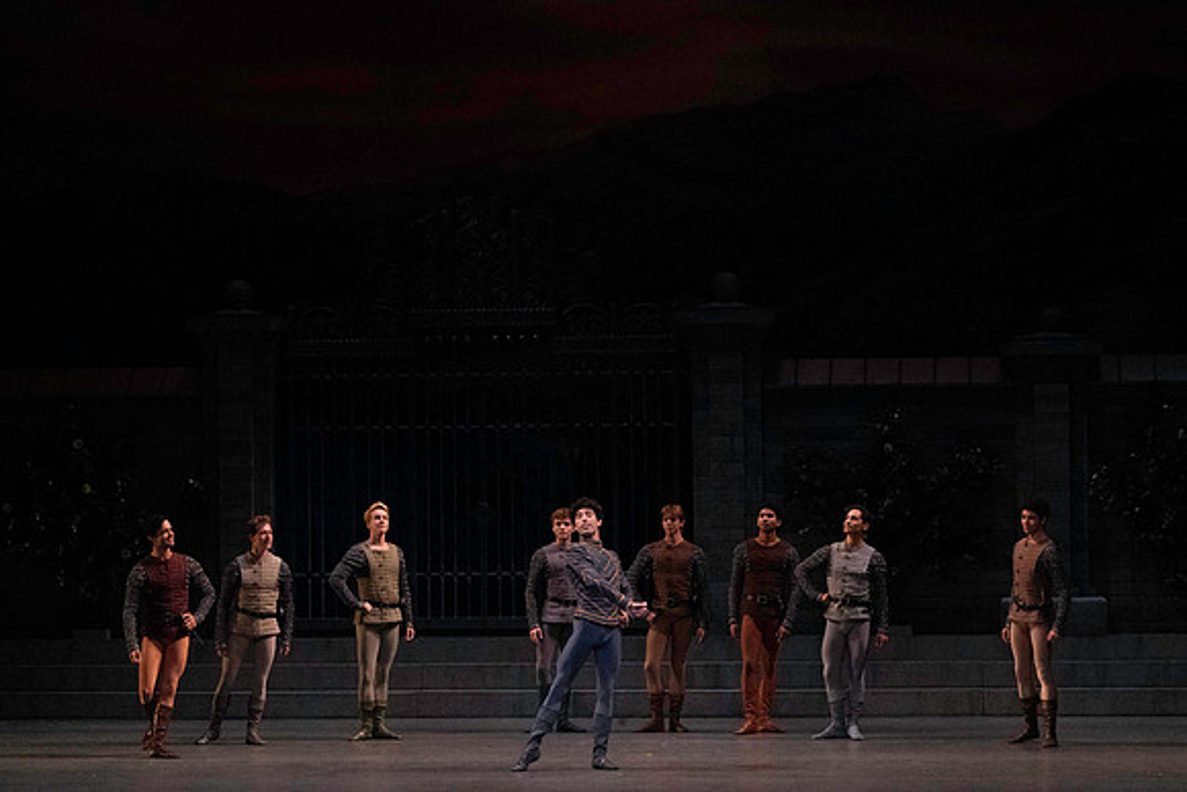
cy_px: 396
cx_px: 594
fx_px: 3430
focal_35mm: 104
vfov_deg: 13.2
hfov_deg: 19.6
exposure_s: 1/400
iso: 20000
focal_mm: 104
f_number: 14
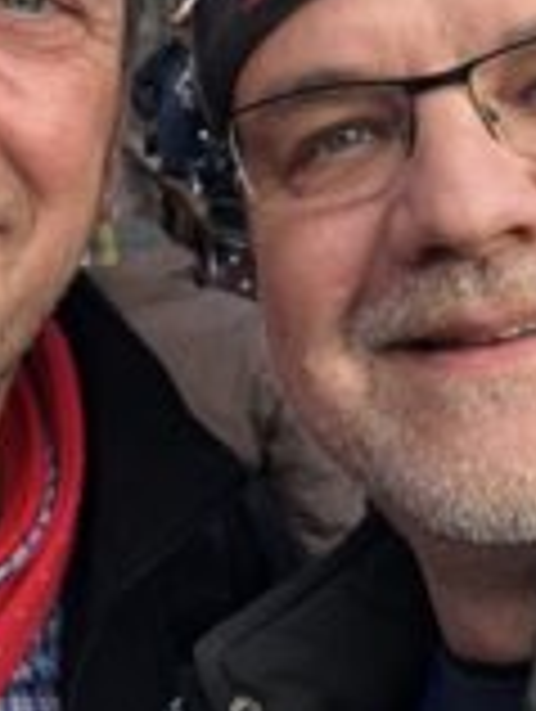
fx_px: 1668
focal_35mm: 81
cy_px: 79
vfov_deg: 23.5
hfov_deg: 18.3
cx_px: 266
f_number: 2.2
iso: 20
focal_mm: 2.87
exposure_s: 1/120
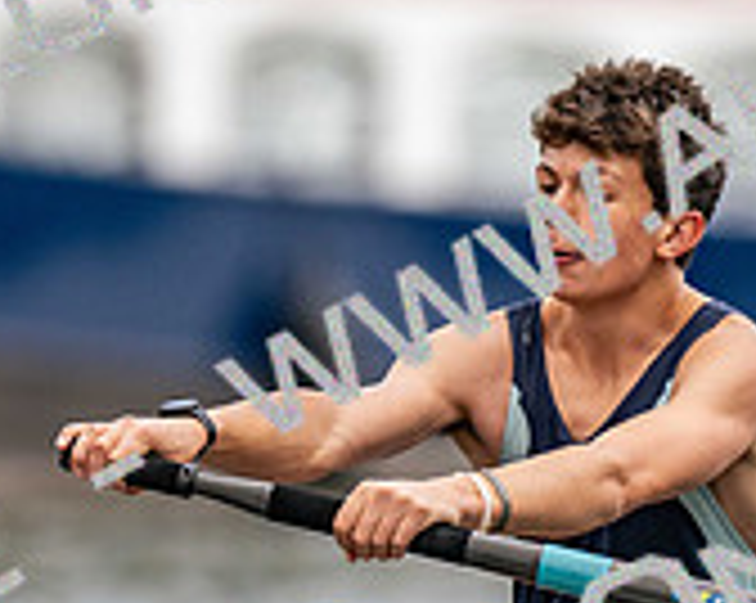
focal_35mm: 1945
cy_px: 448
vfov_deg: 0.8
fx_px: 43468
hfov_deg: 1.0
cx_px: 774
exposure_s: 1/2500
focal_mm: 600
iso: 400
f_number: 4
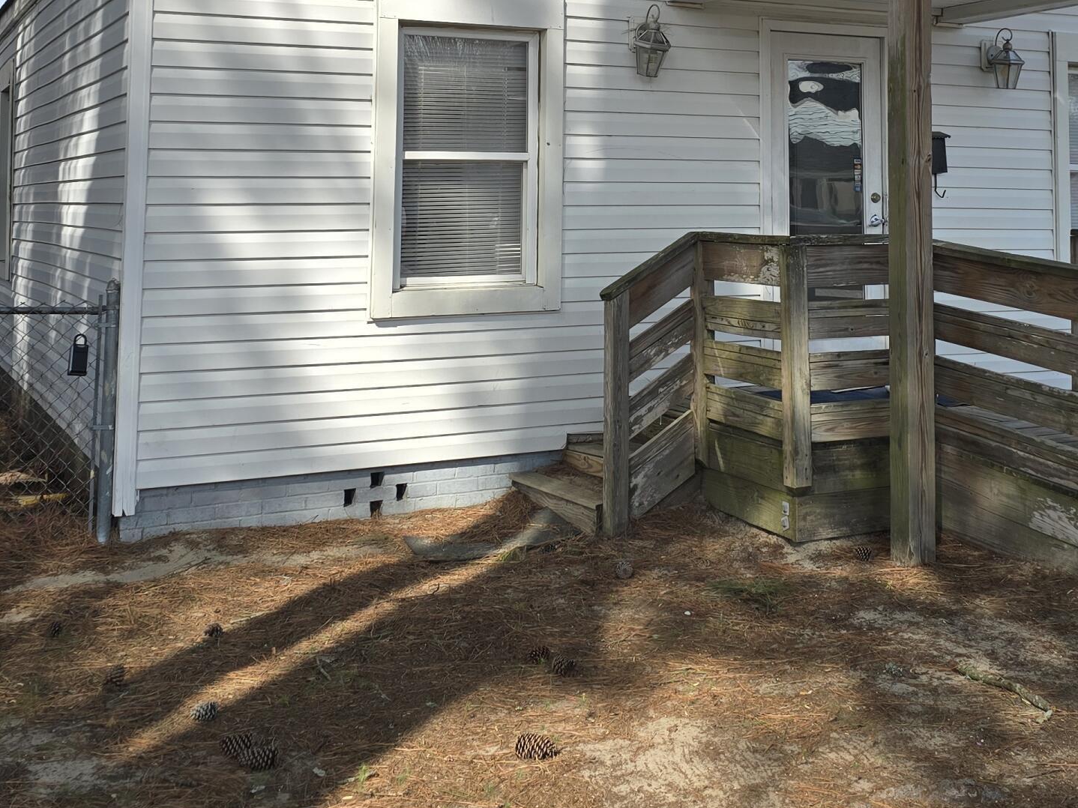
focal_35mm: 48
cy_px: 99
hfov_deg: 39.2
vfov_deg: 29.2
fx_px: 1495
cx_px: 727
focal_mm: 6.3
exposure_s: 1/453
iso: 12
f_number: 1.7
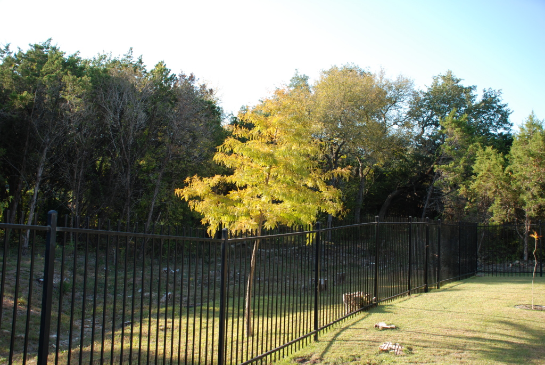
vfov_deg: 37.0
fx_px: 546
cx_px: 272
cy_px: 182
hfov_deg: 53.1
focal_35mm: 36
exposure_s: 1/160
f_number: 4
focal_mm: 24
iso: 100
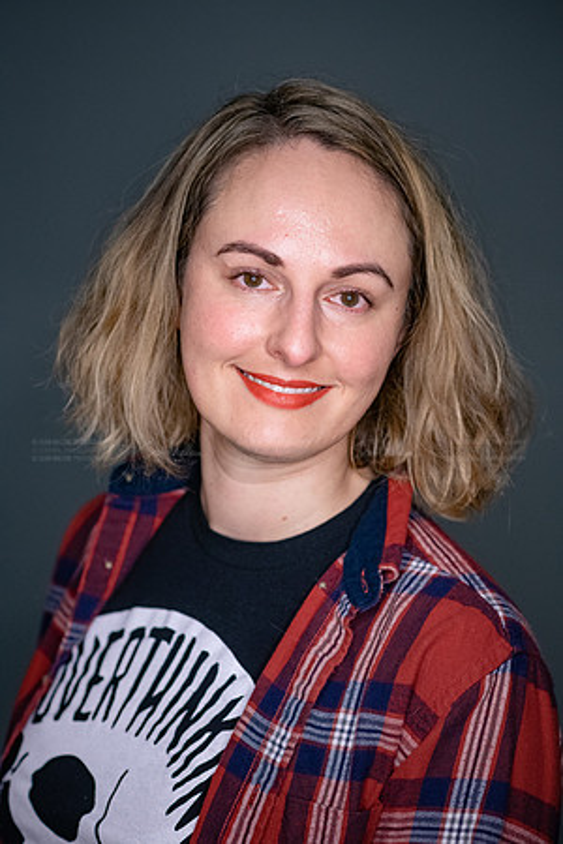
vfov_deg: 23.9
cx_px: 282
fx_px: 1994
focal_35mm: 85
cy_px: 422
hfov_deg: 16.1
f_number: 3.2
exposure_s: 1/250
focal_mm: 85
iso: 2000
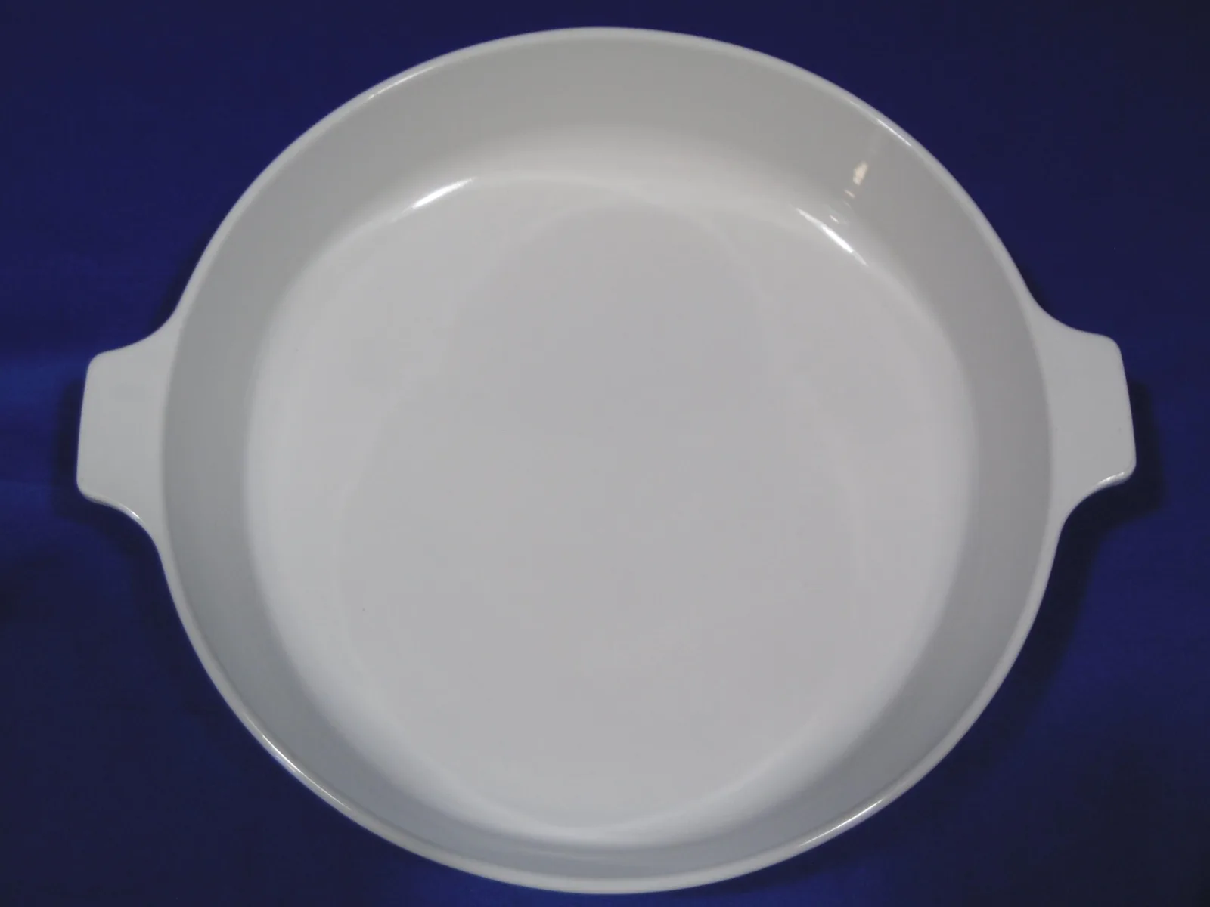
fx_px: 1503
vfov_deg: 33.6
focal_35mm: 43
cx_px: 605
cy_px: 454
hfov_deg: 43.9
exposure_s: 1/30
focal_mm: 7.7
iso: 100
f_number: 3.8
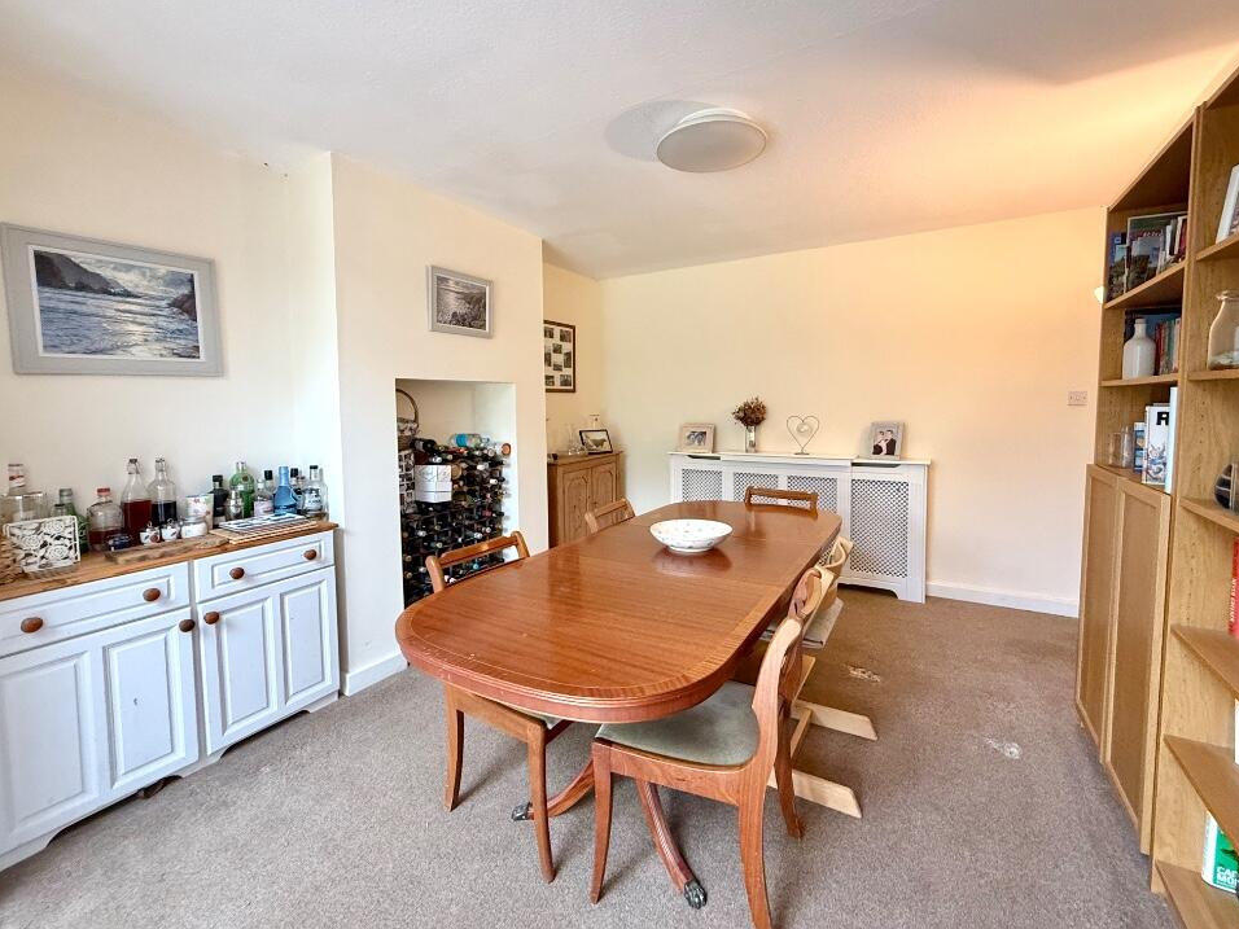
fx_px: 537
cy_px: 433
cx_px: 642
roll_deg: +0.8
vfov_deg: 81.6
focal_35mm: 15
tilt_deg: -2.5
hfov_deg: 98.1
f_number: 2.2
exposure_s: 1/99
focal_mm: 2.22
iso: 250
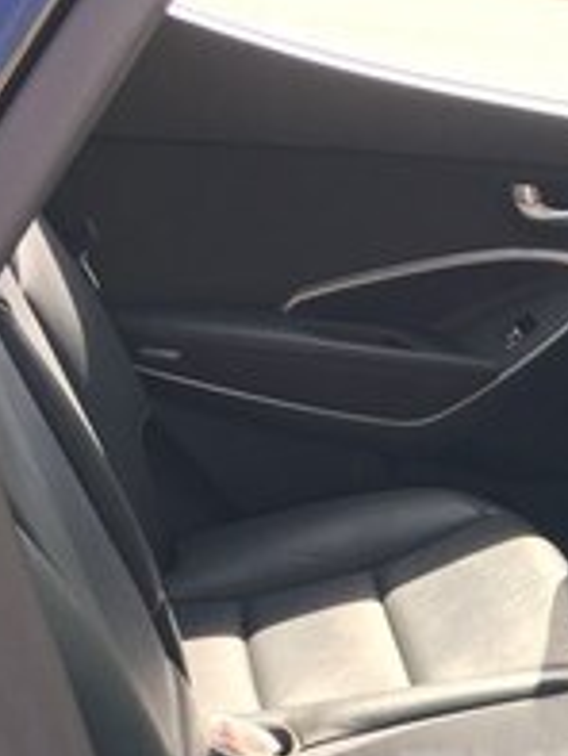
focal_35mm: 73
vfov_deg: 25.1
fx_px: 1595
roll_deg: -10.7
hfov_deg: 19.0
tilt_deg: -29.1
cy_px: 794
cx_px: 695
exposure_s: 1/115
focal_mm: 4.15
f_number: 2.2
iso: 25
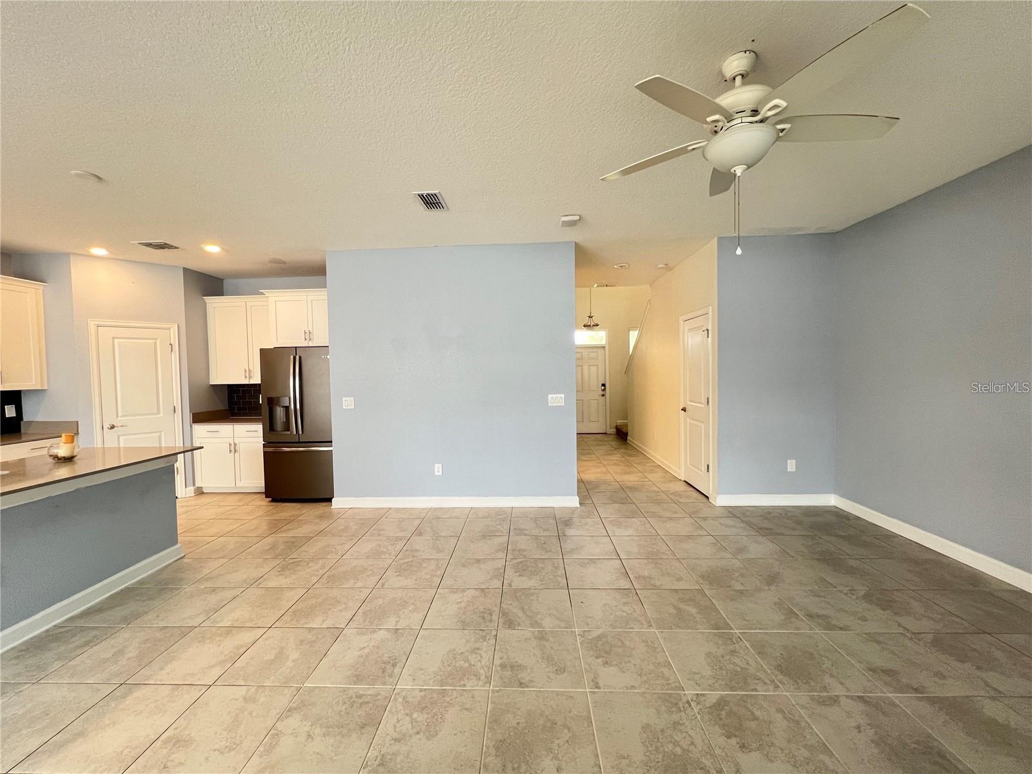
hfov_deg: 106.2
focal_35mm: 13
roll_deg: +1.4
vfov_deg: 89.9
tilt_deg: -2.4
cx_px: 516
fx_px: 388
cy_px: 387
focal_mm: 1.57
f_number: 1.8
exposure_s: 1/60
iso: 160
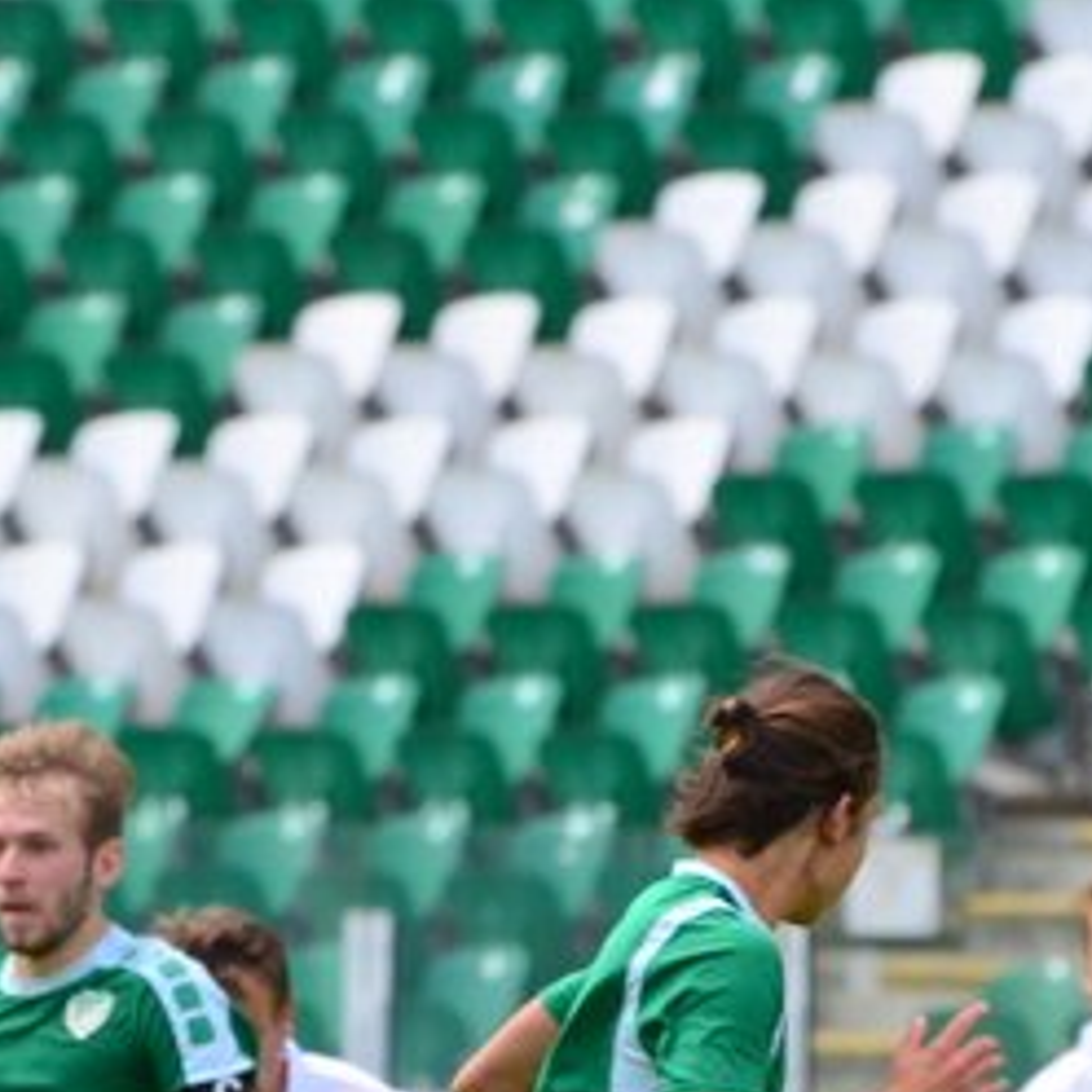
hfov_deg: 1.8
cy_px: 1092
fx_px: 34620
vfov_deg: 1.8
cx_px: 427
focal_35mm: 970
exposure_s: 1/1600
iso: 500
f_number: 5.3
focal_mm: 210
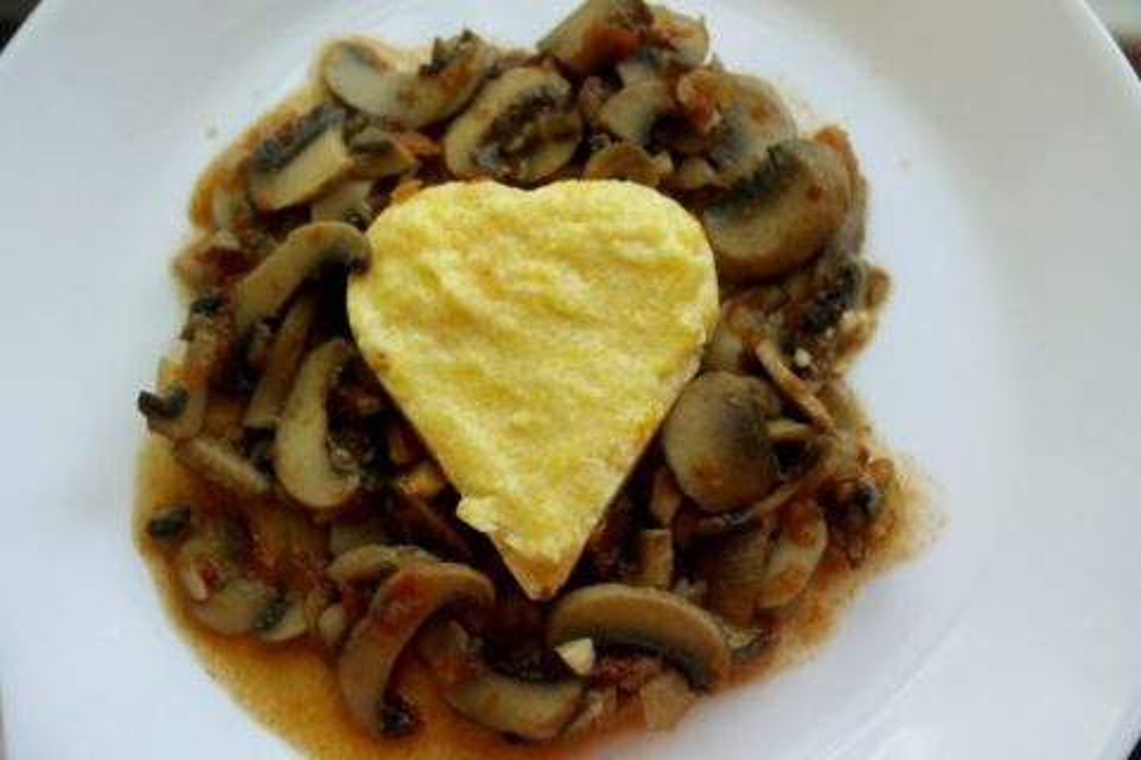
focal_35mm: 36
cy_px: 380
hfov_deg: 53.1
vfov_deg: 36.9
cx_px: 570
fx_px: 1141
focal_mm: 24
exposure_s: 1/100
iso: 100
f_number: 4
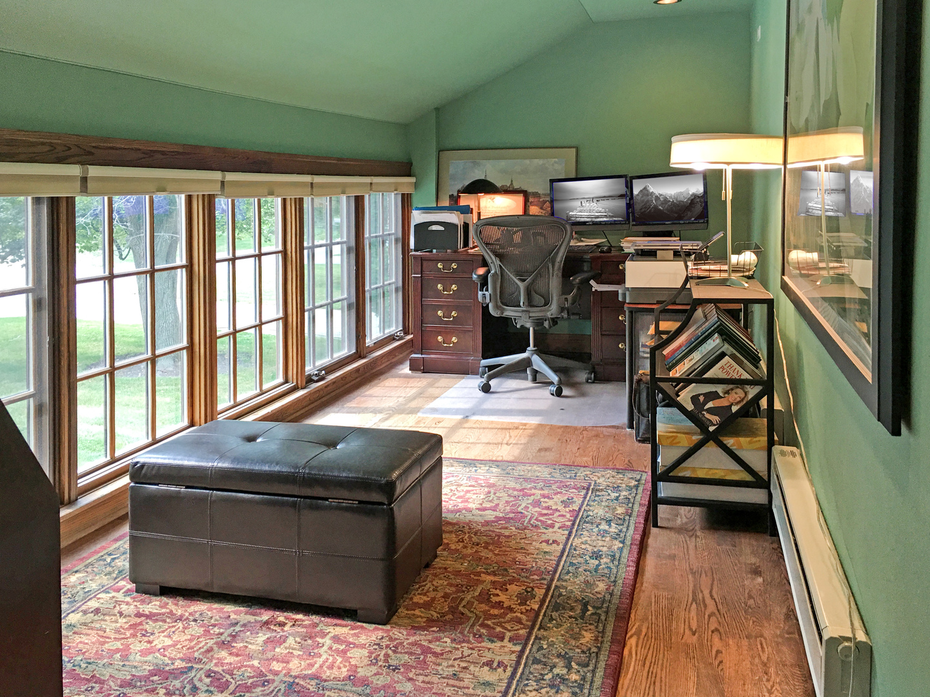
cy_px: 348
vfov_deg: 48.2
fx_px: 779
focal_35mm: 29
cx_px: 465
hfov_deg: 61.7
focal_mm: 4.15
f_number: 2.2
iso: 32
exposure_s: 1/30
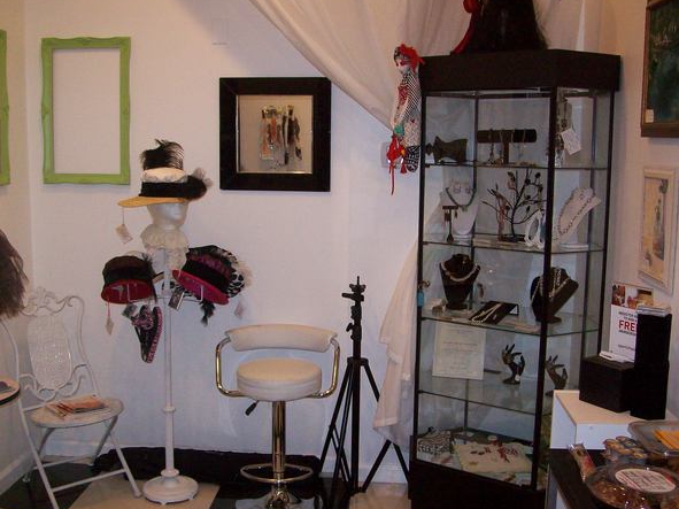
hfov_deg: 47.8
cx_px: 313
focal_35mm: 39
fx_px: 765
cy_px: 261
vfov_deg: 36.8
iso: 200
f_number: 2.7
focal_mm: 6
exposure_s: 1/64
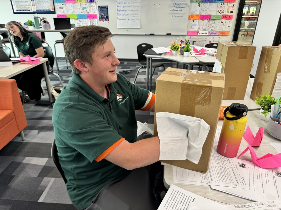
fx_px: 195
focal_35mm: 24
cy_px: 105
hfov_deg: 71.6
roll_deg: +0.2
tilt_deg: -26.3
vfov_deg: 56.8
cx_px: 140
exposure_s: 1/60
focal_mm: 6.76
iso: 200
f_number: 1.78
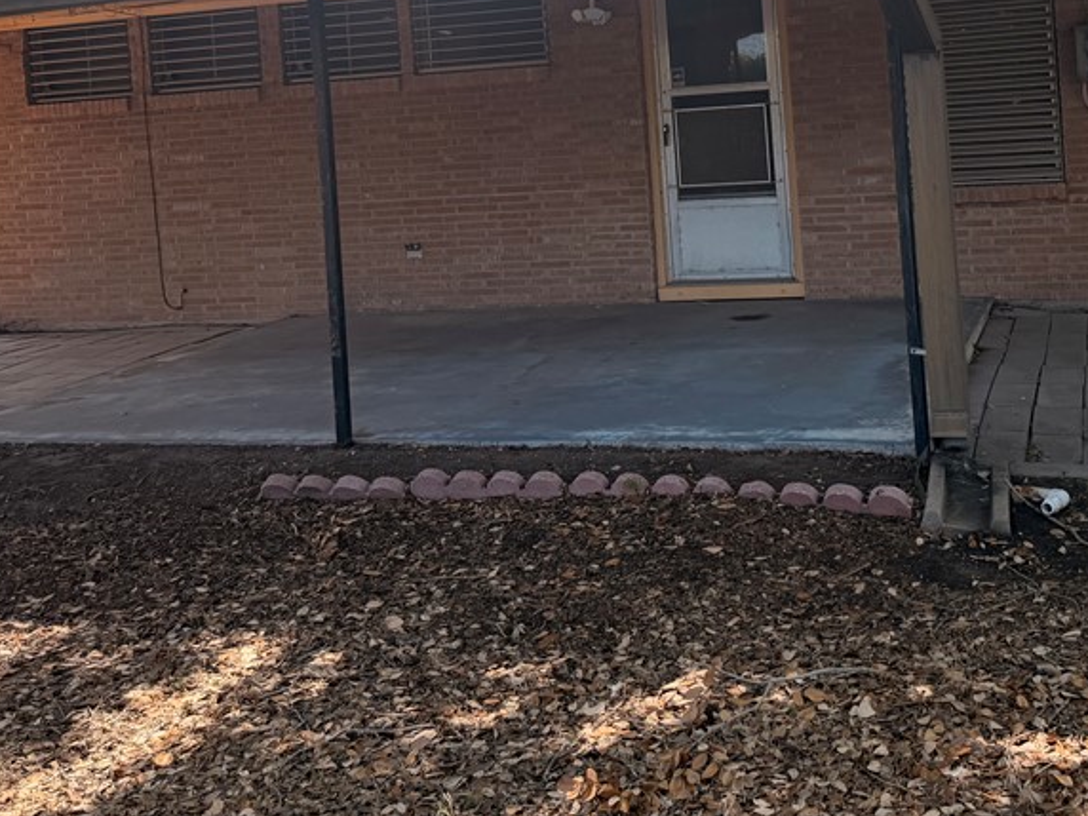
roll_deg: +4.9
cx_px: 690
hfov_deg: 43.5
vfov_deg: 32.3
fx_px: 1352
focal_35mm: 43
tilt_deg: -1.3
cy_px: 122
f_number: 1.78
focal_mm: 6.76
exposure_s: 1/1075
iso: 80
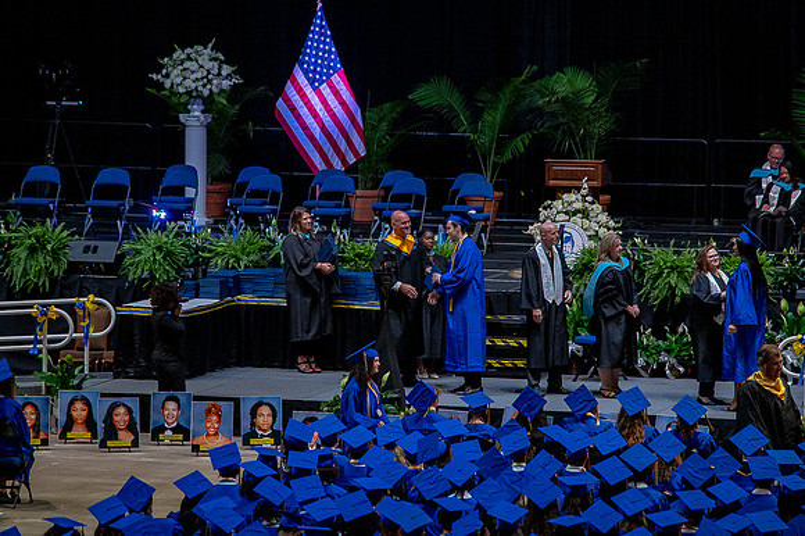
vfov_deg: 5.5
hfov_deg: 8.2
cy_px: 268
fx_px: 5587
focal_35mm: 250
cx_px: 402
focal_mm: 250
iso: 1600
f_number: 5.6
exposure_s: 1/200
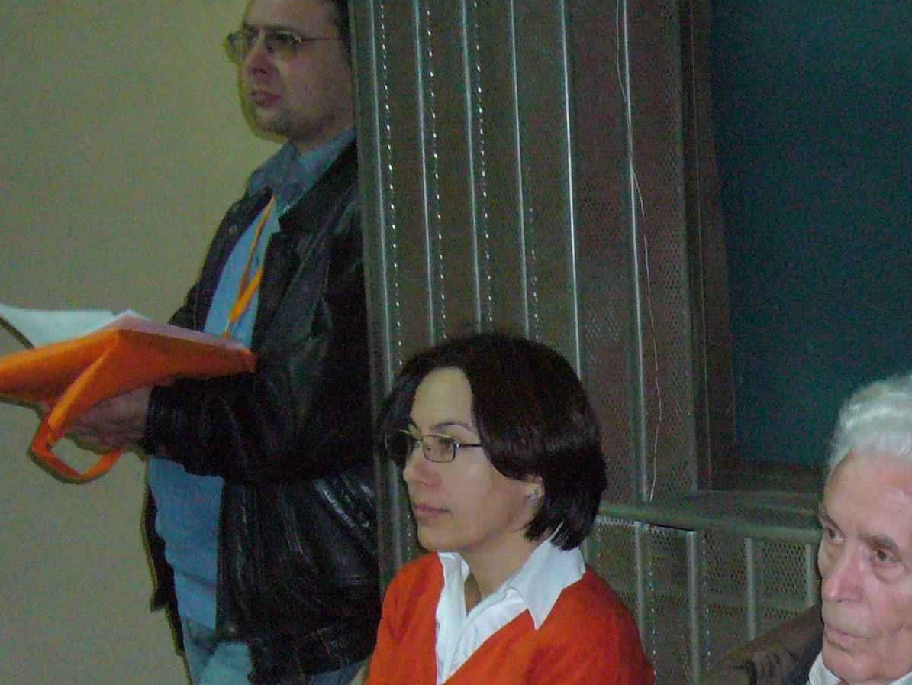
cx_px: 842
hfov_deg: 18.2
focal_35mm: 106
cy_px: 750
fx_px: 2794
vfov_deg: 13.7
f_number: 3.2
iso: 320
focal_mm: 7.5
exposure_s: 1/8
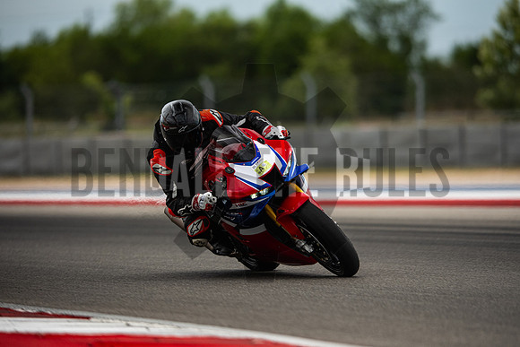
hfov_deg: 6.9
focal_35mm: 300
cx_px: 260
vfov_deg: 4.6
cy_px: 174
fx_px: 4334
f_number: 2
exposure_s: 1/5000
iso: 320
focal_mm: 200
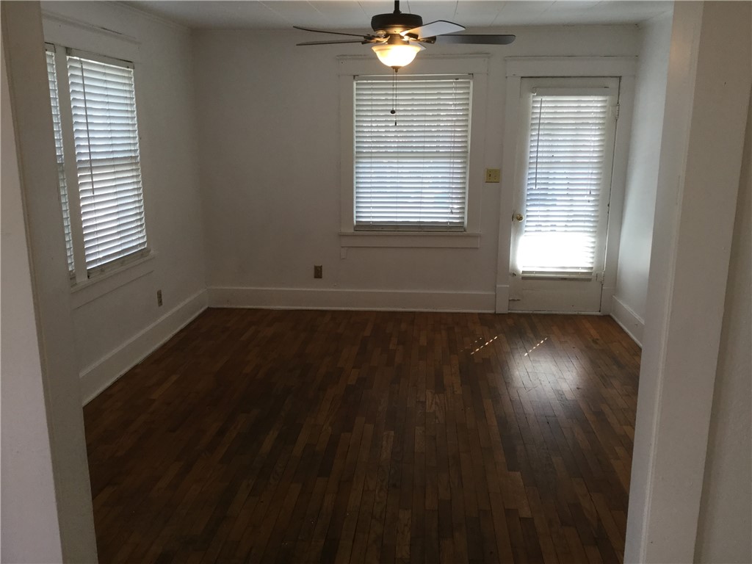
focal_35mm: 31
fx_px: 673
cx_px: 376
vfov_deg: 45.4
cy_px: 282
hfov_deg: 58.4
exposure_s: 1/40
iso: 25
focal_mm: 3.3
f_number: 2.4
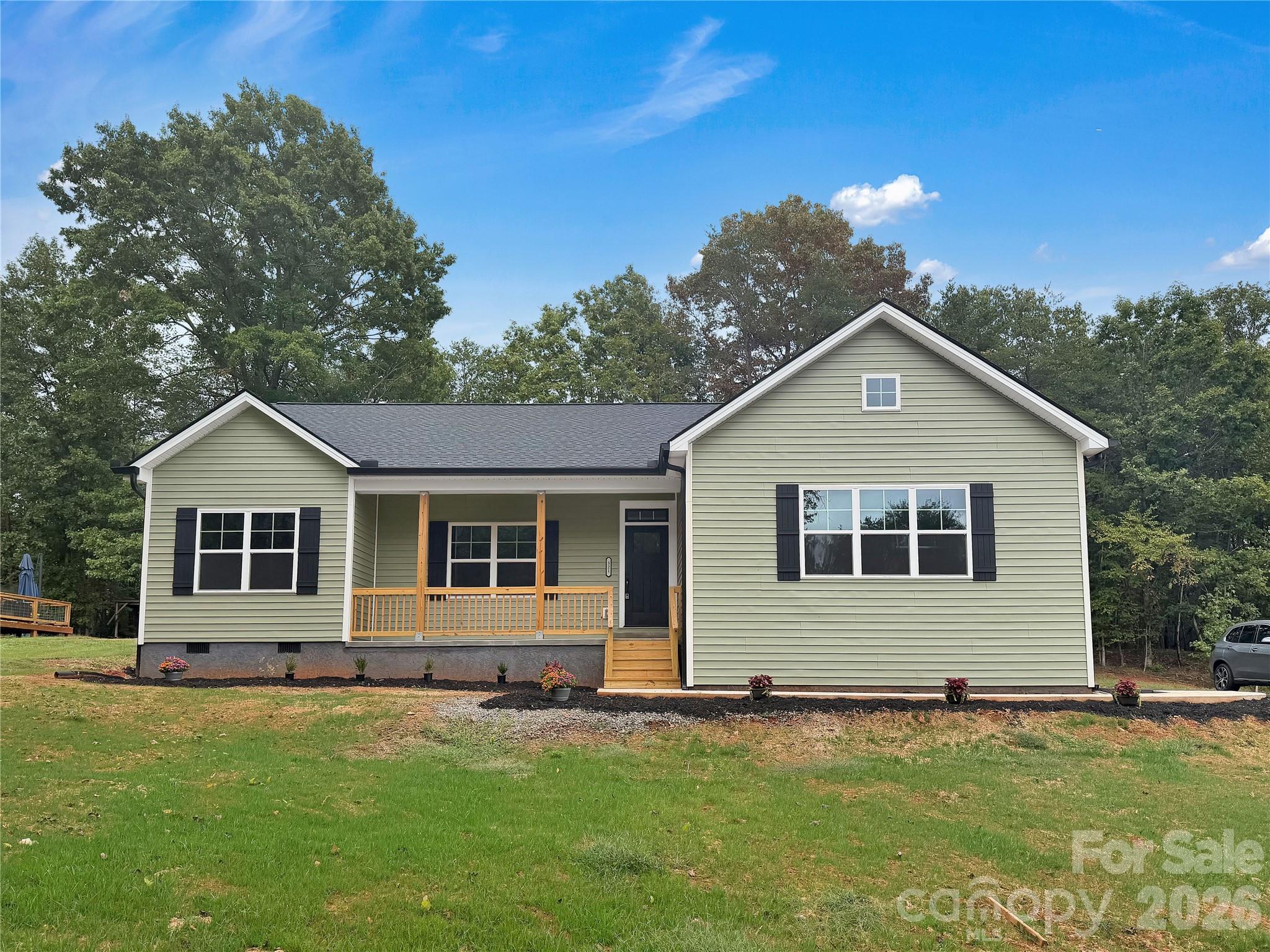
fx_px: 881
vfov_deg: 56.8
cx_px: 635
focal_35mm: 24
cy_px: 476
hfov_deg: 71.6
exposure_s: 1/2525
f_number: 1.78
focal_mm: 6.76
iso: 80
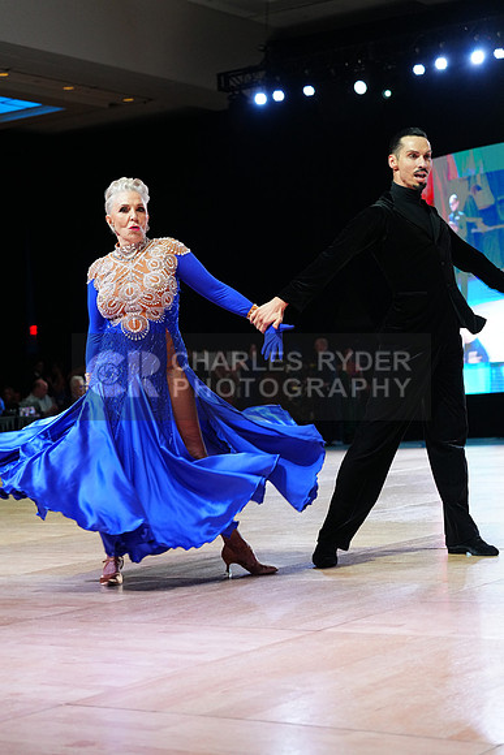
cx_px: 252
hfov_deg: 19.5
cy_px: 378
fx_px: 1469
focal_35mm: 70
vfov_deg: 28.8
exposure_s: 1/320
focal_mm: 70
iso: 2500
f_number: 4
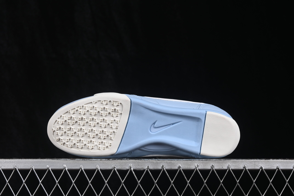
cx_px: 147
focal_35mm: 75
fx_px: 612
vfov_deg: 18.2
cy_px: 98
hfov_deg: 27.0
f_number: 8
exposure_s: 1/80
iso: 160
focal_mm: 50
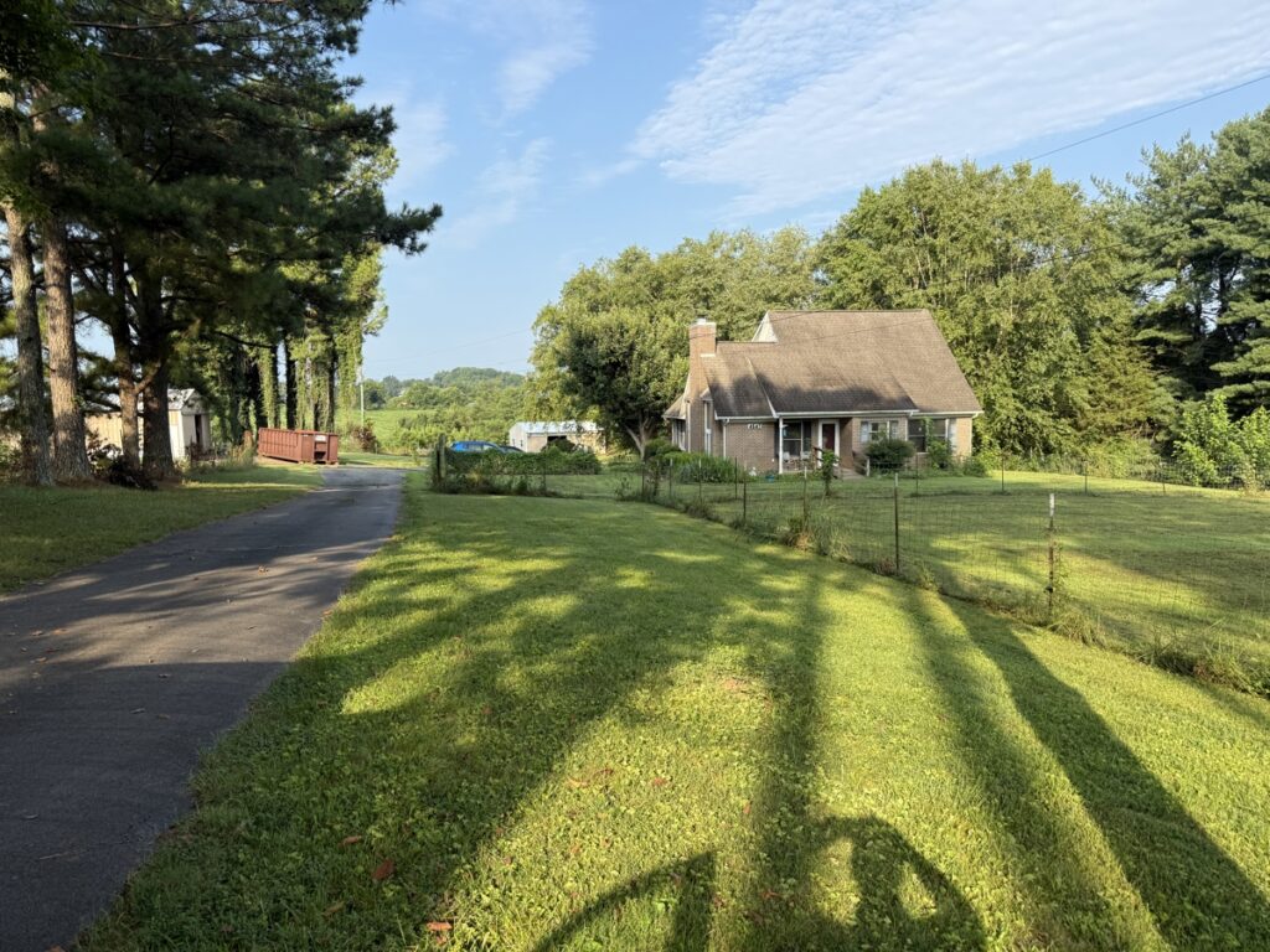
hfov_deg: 71.6
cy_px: 476
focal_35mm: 24
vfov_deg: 56.8
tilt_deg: -4.6
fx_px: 881
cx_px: 635
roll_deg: +0.8
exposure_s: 1/1437
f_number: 1.78
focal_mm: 6.76
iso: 80
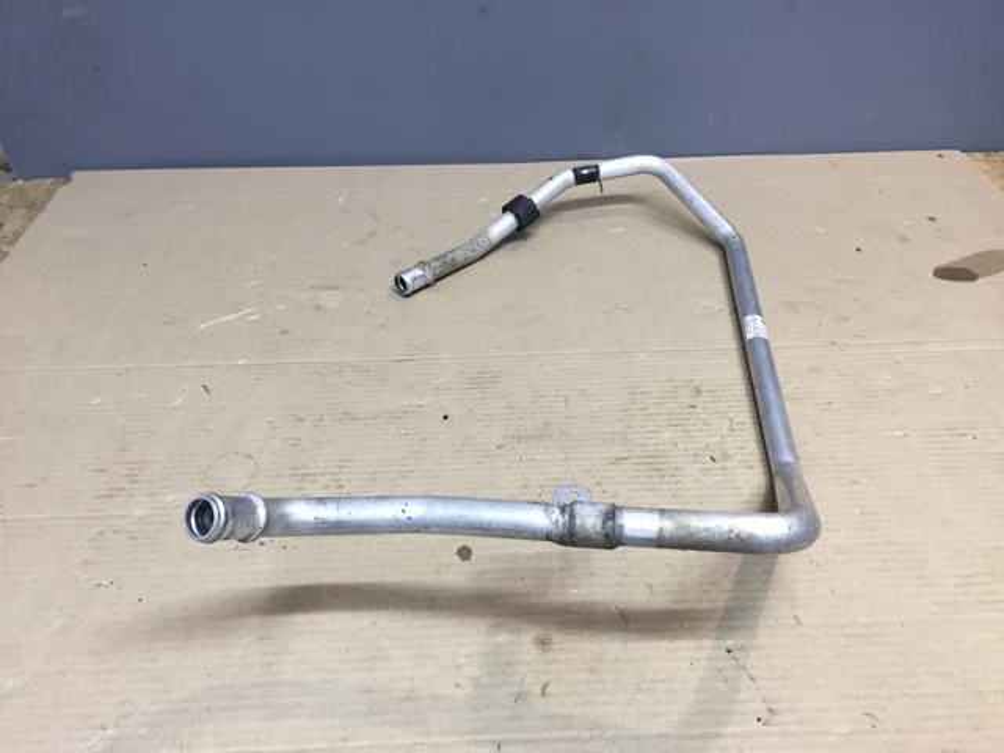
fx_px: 841
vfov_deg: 48.2
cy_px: 376
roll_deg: -0.8
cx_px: 502
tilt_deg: -39.8
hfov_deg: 61.7
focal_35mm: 29
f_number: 2.2
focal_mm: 4.15
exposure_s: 1/33
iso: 64
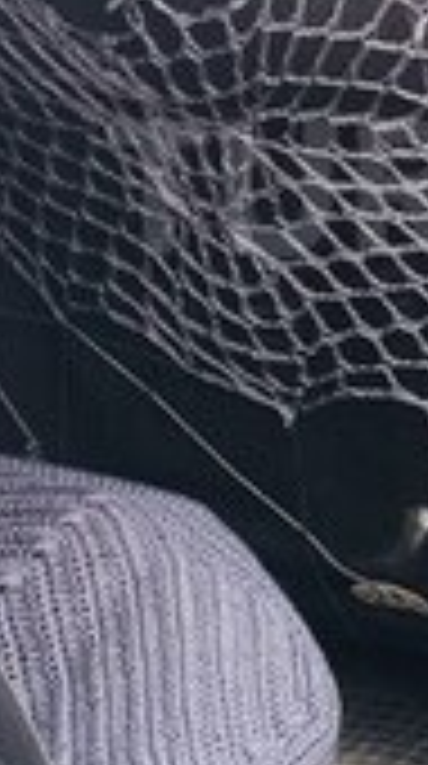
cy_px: 187
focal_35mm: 123
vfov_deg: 17.4
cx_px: 568
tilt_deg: -15.6
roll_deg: -2.0
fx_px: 2494
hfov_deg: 9.6
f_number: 2.2
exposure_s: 1/100
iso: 40
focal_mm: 4.15
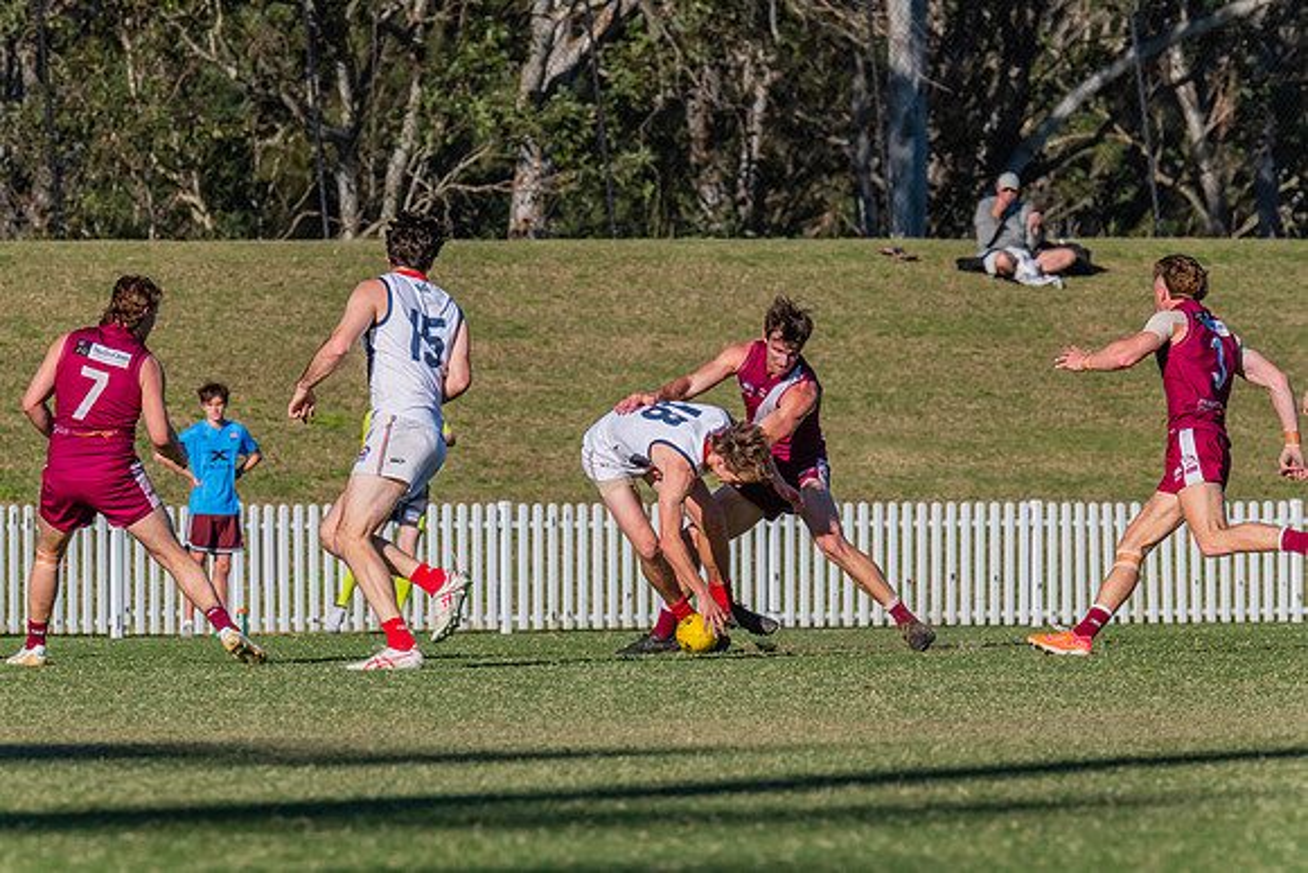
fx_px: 15927
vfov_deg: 3.1
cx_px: 638
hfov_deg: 4.7
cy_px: 436
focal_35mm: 438
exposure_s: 1/1600
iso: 800
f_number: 13
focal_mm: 420
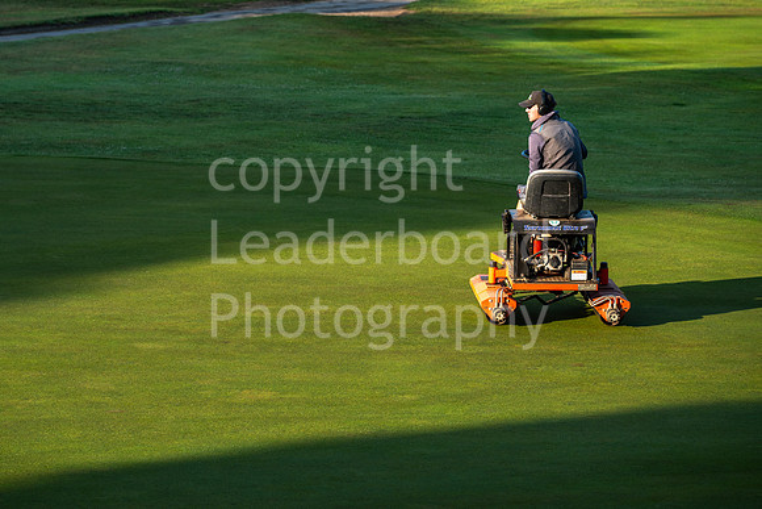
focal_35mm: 148
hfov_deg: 13.8
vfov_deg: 9.3
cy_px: 195
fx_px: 3138
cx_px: 349
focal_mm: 120
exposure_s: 1/640
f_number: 5
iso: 160
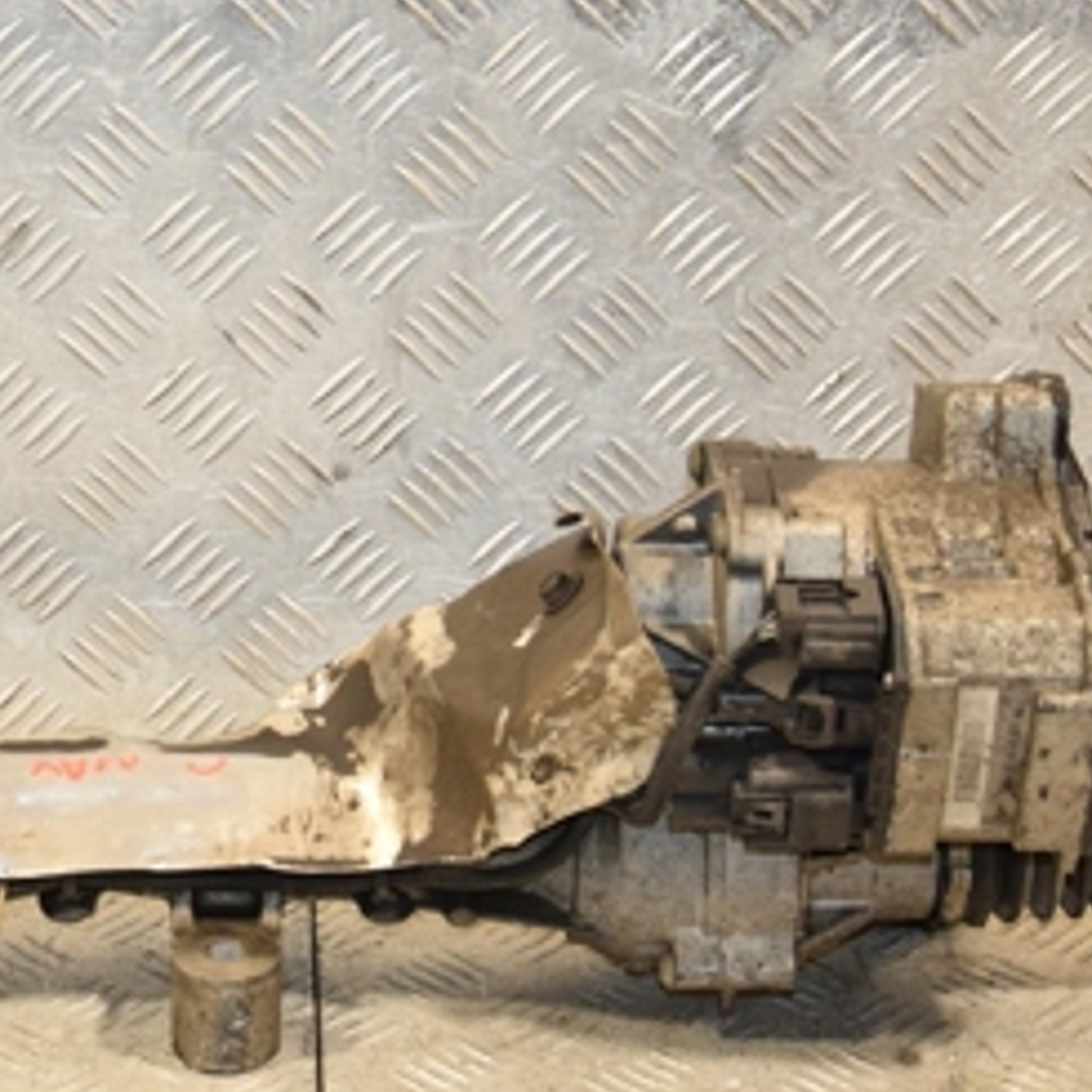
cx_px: 245
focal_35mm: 100
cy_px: 415
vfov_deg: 17.4
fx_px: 3569
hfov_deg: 17.3
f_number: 5
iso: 800
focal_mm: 30
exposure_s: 1/160
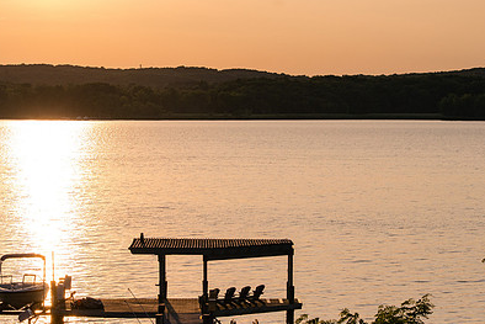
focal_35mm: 125
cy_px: 226
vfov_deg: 11.0
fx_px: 1685
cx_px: 230
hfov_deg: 16.4
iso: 1000
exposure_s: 1/8000
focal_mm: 85
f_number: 5.6
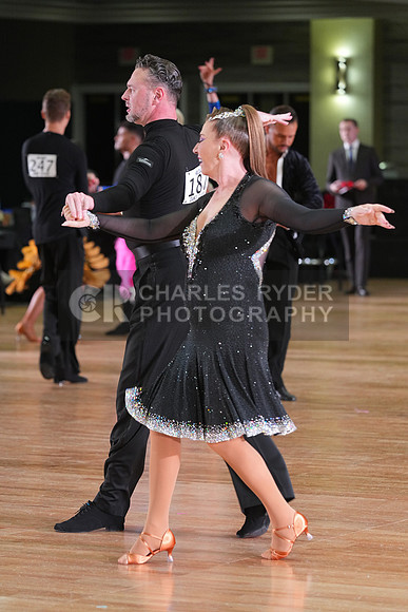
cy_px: 306
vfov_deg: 11.8
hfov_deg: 7.9
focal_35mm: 174
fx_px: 2956
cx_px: 204
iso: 2500
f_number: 4.5
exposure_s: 1/200
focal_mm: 174
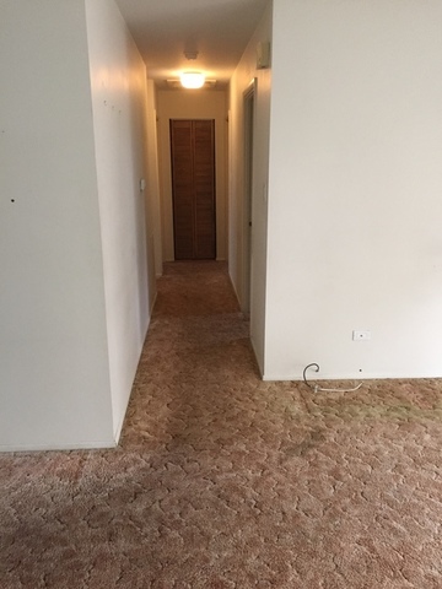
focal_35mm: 29
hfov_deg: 48.2
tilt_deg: -15.0
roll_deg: +0.6
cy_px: 294
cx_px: 221
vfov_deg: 61.7
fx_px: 494
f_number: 2.2
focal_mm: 4.15
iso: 200
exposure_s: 1/30
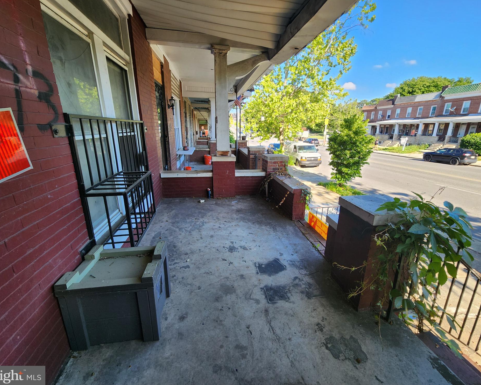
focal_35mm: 14
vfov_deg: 88.0
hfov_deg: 100.7
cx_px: 246
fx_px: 199
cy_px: 188
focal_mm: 2.2
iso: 50
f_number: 2.2
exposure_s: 1/249
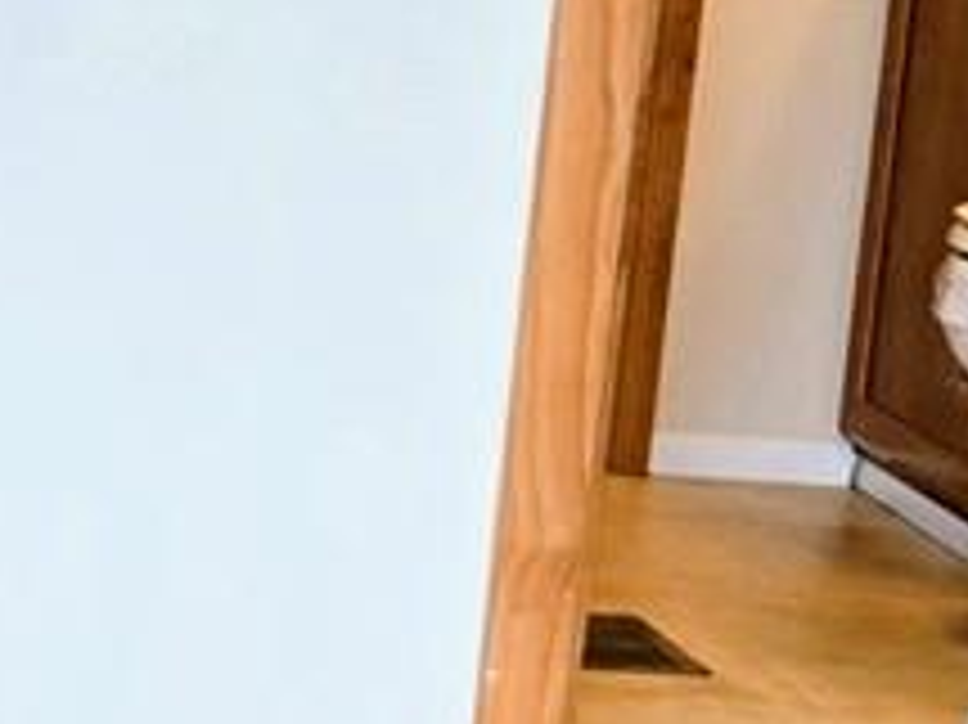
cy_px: 308
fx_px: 4779
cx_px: -1616
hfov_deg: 9.7
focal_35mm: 171
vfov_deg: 8.7
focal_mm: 5.4
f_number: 1.8
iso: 125
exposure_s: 1/120
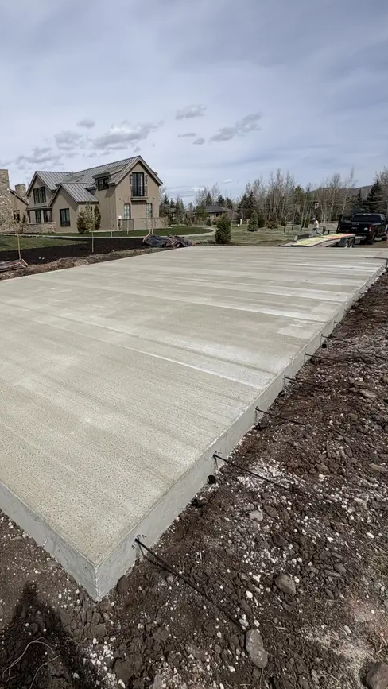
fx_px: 347
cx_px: 83
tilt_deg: -14.9
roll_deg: +2.4
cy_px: 314
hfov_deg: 54.7
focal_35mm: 19
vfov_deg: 89.3
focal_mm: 2.22
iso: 50
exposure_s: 1/3717
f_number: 2.2
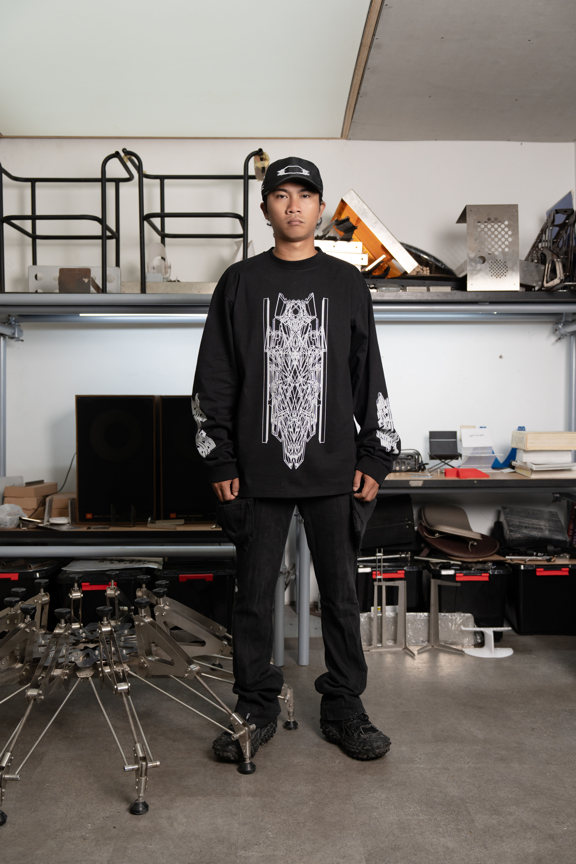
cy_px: 432
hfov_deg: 40.0
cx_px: 288
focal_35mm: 33
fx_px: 792
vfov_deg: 57.2
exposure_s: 1/160
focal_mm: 33
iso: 500
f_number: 2.8
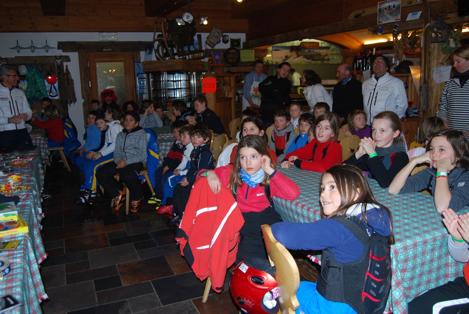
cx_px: 234
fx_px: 391
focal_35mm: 30
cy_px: 157
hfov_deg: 61.9
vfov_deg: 43.7
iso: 200
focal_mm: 20
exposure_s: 1/60
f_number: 3.8
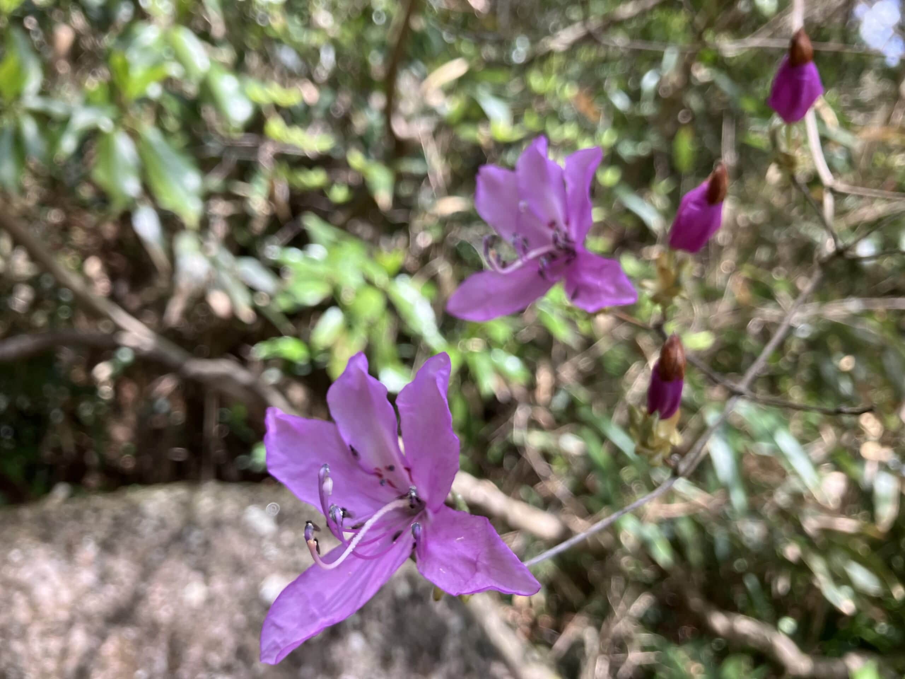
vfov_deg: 49.7
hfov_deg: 63.4
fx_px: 732
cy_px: 340
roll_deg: +0.5
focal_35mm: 28
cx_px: 452
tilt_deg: +4.0
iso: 32
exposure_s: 1/271
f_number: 1.8
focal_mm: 3.99
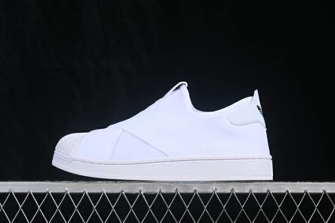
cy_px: 112
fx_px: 698
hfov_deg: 27.0
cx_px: 168
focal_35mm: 75
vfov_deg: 18.2
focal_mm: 50
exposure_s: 1/80
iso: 160
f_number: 8
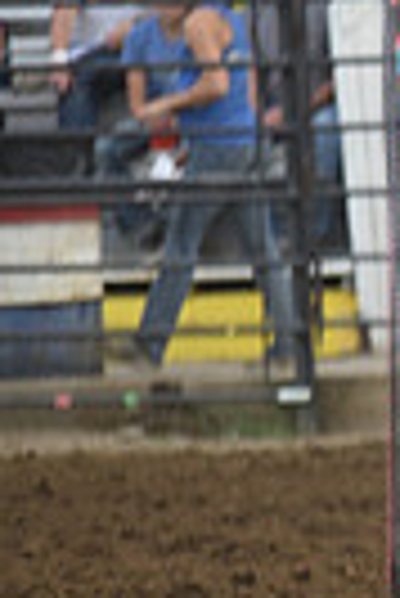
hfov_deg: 1.6
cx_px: 1218
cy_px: 272
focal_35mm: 874
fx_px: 14528
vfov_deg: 2.4
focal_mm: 200
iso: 1600
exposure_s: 1/3200
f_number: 2.8
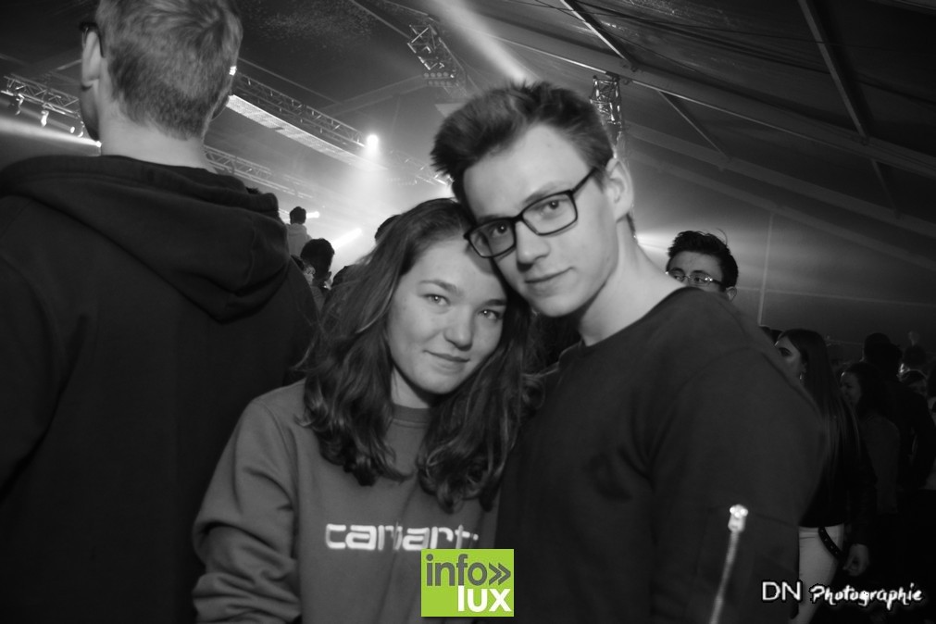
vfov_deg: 34.2
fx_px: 1014
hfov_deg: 49.6
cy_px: 312
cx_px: 468
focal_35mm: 39
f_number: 4
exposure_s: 1/40
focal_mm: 26
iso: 1600
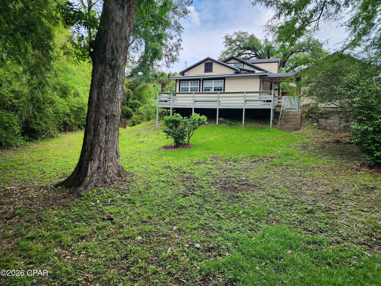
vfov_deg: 58.9
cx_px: 190
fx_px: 253
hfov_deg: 73.9
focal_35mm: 23
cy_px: 143
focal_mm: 6.4
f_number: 1.8
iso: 12
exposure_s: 1/185
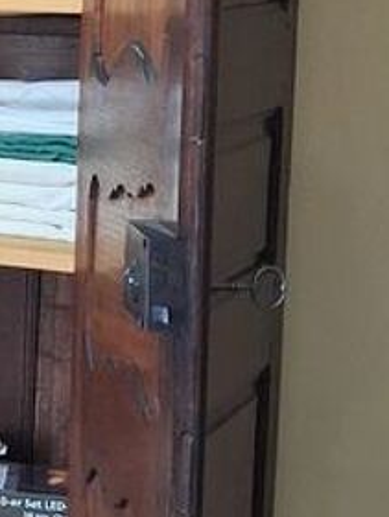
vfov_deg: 15.2
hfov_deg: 10.6
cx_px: -380
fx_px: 1916
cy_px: 38
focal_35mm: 128
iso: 640
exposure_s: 1/33
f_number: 1.8
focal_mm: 4
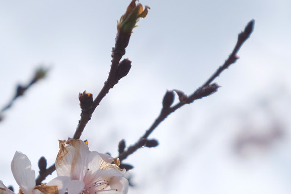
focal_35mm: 84
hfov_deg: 24.1
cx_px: 110
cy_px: 111
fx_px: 679
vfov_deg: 16.2
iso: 400
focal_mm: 21.9
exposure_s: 1/2000
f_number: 4
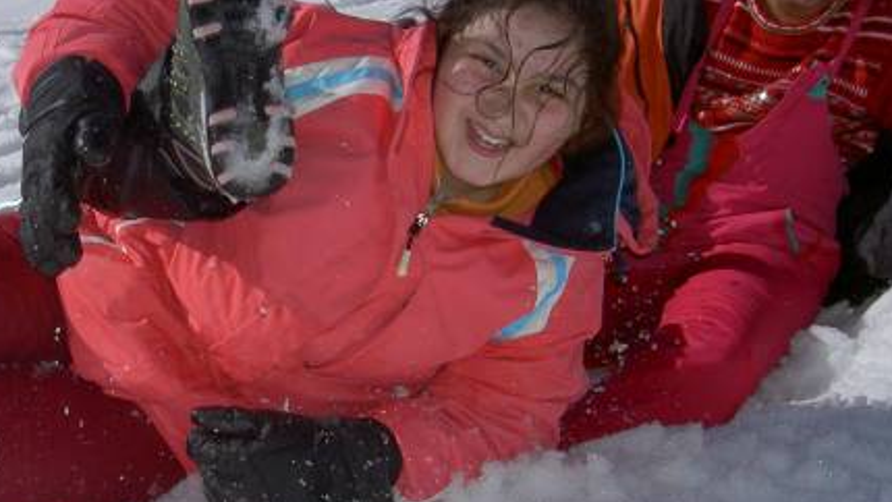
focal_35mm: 79
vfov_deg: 15.3
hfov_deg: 26.2
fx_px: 1869
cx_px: 137
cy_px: 286
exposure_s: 1/2000
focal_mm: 8
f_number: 4.7
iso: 100
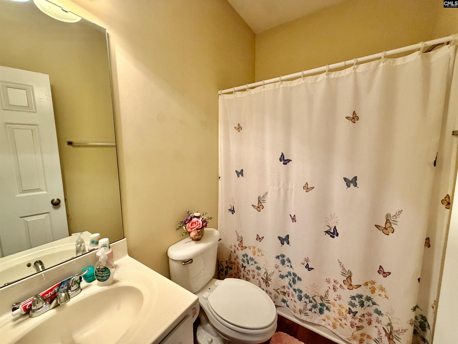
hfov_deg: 102.1
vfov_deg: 85.7
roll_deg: +1.4
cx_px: 229
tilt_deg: -7.5
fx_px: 185
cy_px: 172
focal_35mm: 14
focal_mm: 2.22
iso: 400
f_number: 2.2
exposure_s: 1/60
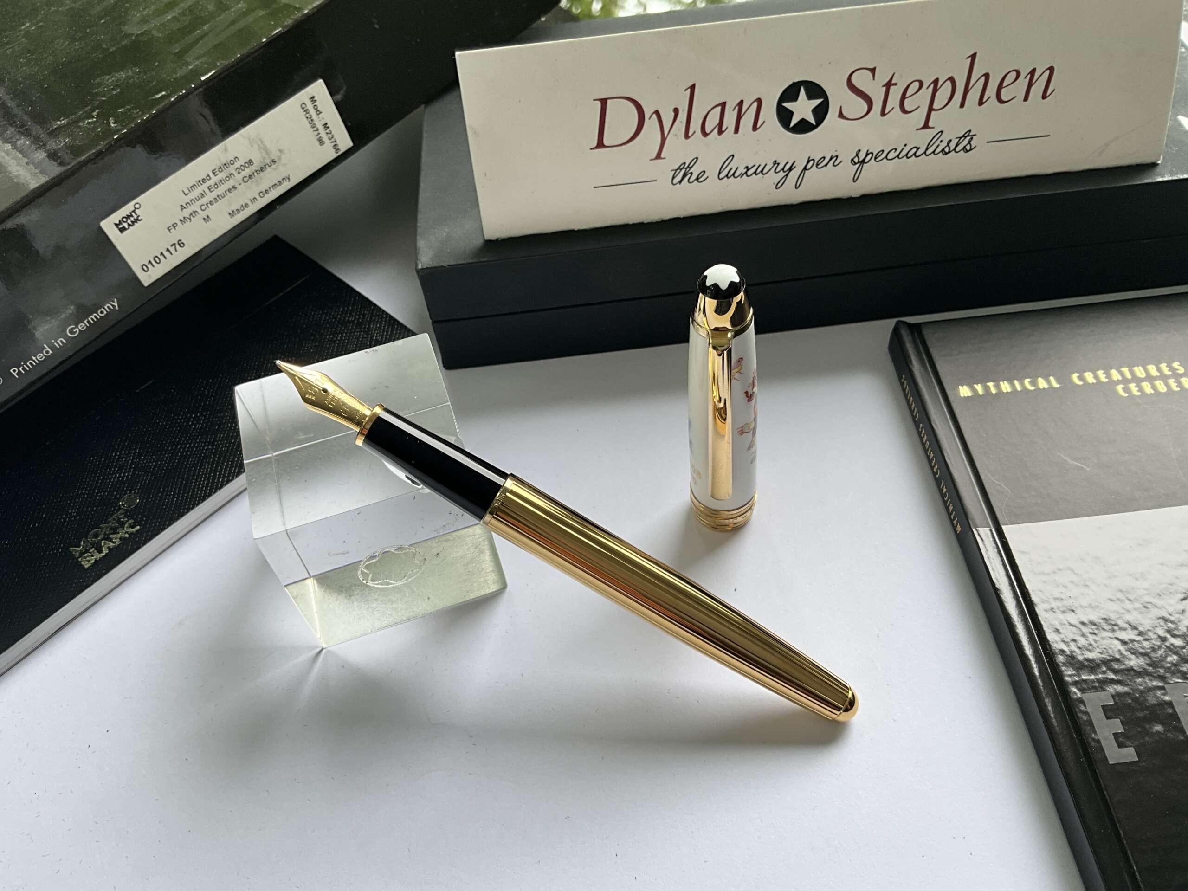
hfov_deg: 61.7
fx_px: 995
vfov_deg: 48.2
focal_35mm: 29
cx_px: 594
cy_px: 446
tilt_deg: -51.3
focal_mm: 3
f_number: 1.8
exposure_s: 1/122
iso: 20
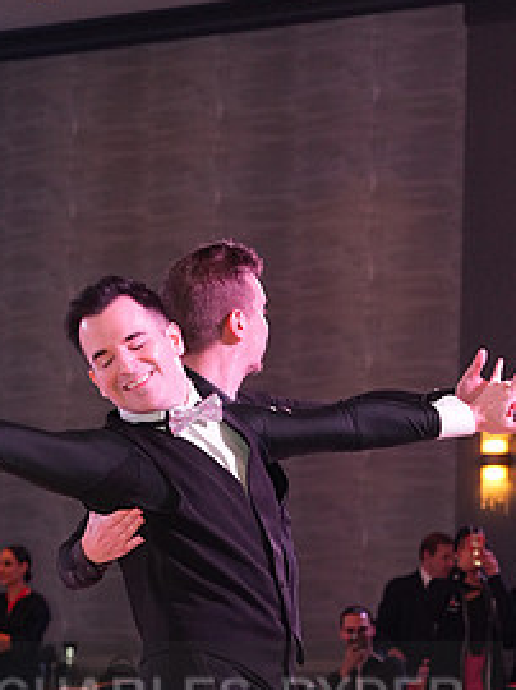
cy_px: 728
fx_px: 3006
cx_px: 152
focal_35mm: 151
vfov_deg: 12.9
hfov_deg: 9.8
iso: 2500
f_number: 5
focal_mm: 73
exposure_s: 1/250
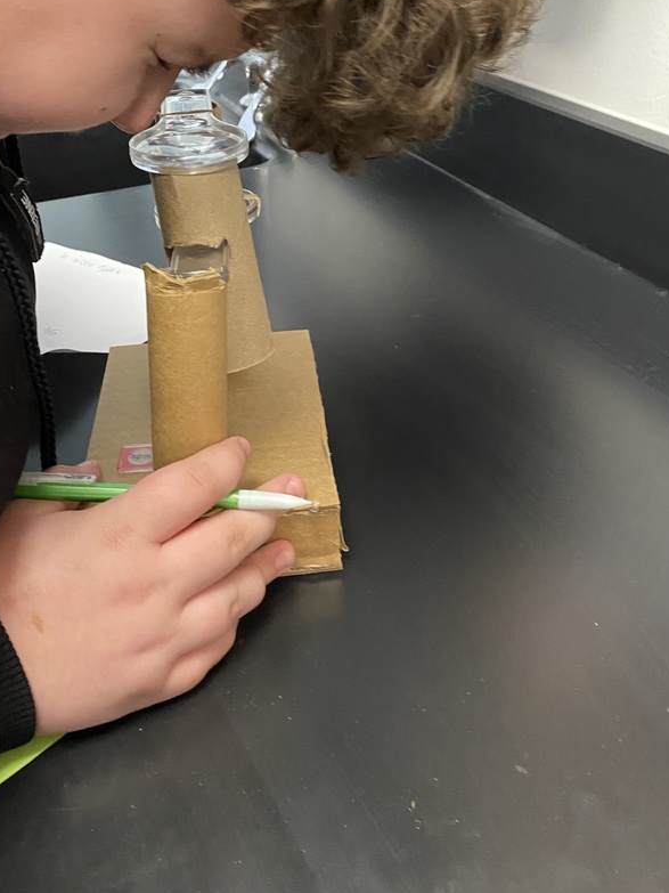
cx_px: 264
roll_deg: +1.6
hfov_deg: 41.6
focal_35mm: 34
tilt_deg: -27.6
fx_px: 876
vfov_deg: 53.3
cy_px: 331
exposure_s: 1/30
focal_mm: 4.25
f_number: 1.8
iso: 640
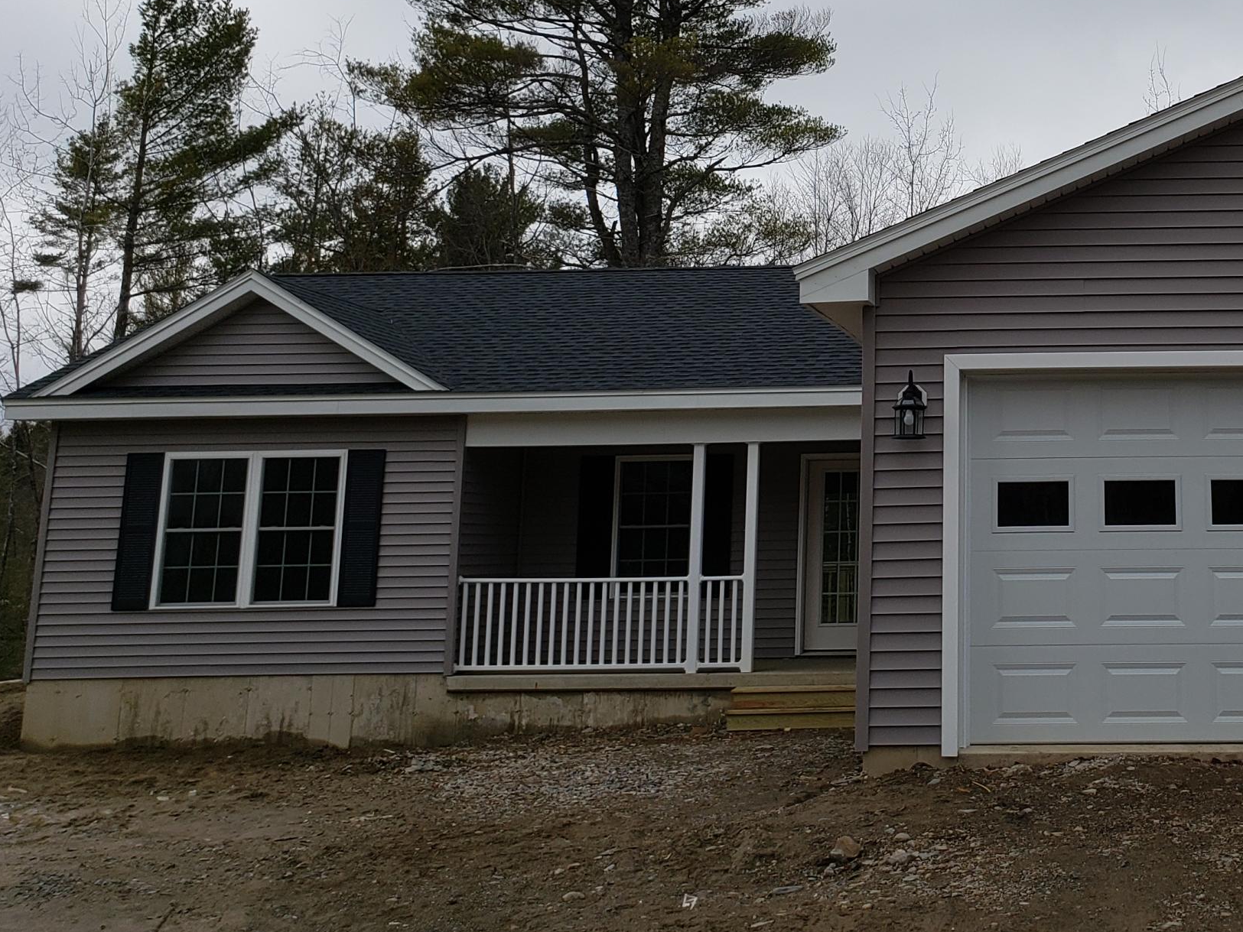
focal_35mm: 48
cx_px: 1082
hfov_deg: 37.4
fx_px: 1724
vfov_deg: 29.6
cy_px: 200
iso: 50
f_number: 2.4
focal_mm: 4.3
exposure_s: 1/2105
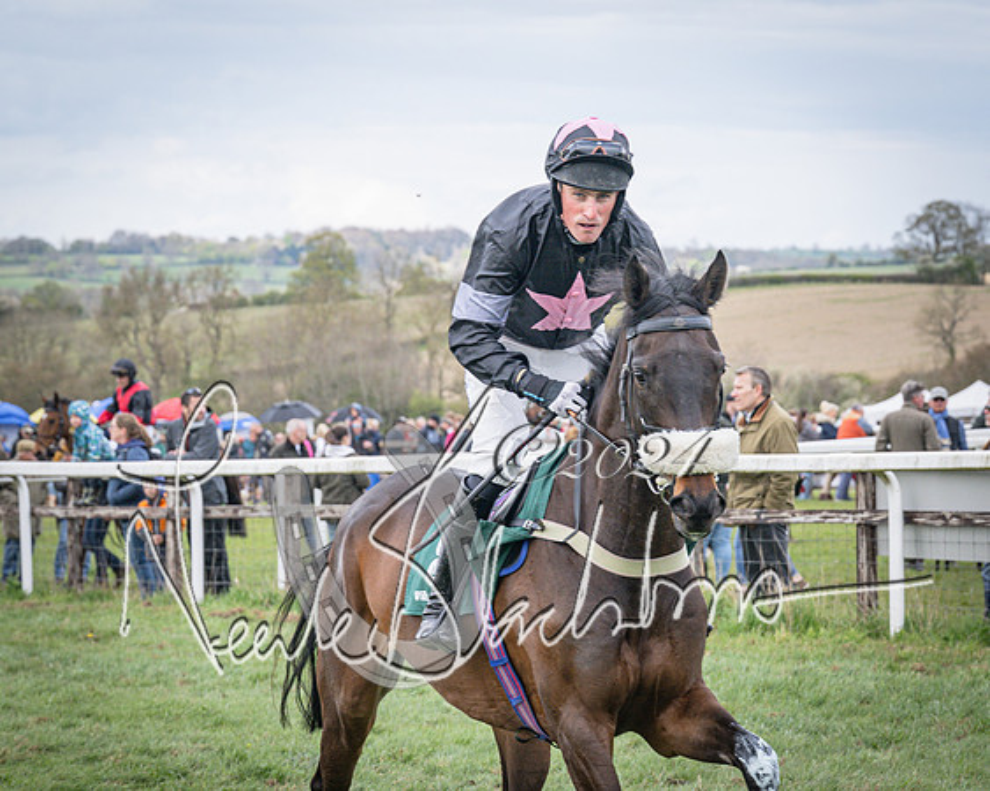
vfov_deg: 10.2
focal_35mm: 151
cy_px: 341
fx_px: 4428
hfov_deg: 12.8
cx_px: 590
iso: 400
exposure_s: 1/1000
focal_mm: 79
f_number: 5
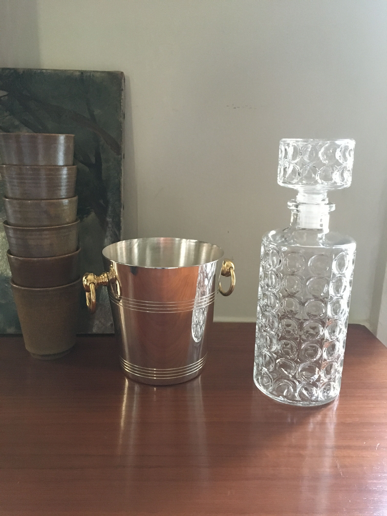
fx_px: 432
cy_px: 258
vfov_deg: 61.7
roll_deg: -0.8
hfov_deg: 48.2
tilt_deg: -14.3
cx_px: 194
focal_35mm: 29
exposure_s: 1/15
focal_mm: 4.15
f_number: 2.2
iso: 320
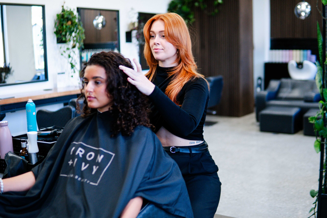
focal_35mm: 45
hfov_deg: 43.6
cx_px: 164
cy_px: 109
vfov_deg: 29.9
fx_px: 409
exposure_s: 1/500
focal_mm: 30
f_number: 1.4
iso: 400
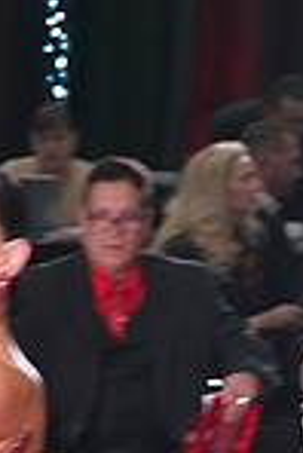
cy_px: 811
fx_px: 5919
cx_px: 366
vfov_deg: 4.3
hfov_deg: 2.9
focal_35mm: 470
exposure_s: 1/200
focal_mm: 120
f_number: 6.3
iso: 4000
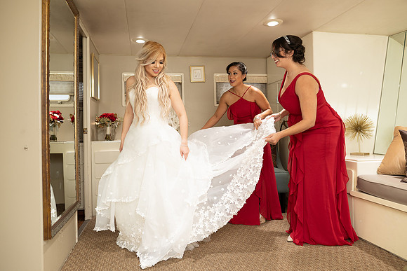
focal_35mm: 27
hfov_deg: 68.0
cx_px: 200
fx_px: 302
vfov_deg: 48.4
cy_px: 127
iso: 500
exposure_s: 1/250
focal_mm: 24
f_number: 2.2
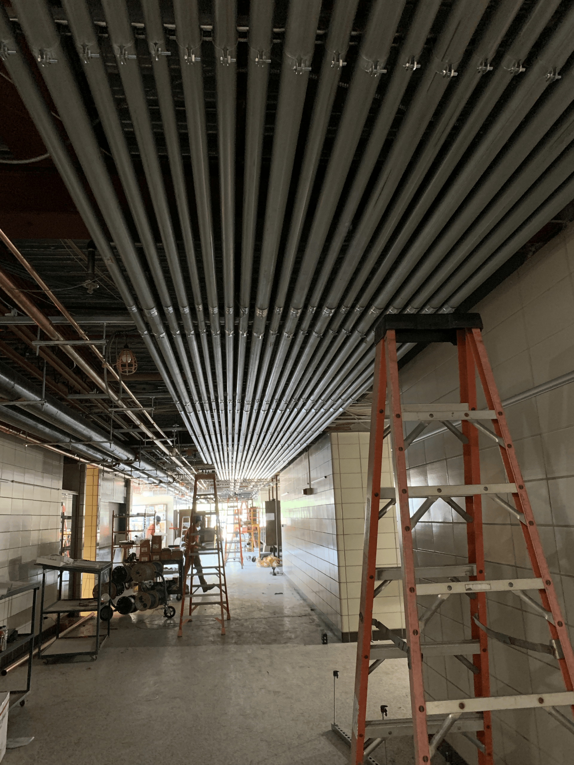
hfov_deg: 53.1
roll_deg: +3.1
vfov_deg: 67.3
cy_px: 382
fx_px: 575
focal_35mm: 26
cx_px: 287
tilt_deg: +14.2
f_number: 1.8
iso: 640
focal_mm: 4.25
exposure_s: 1/30
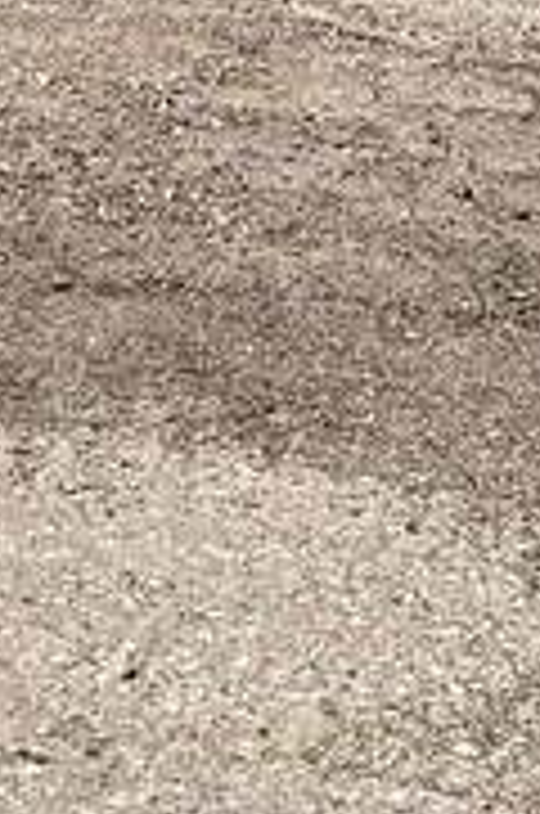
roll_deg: -0.6
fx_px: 3998
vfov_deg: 10.3
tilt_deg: +0.2
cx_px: -108
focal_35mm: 177
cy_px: -1052
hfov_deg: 7.7
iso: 80
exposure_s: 1/5319
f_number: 1.78
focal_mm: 6.76
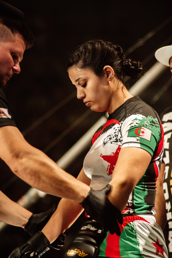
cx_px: 86
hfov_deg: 7.4
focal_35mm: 185
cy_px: 129
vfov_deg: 11.1
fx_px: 1325
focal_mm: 185
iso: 2000
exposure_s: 1/500
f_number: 4
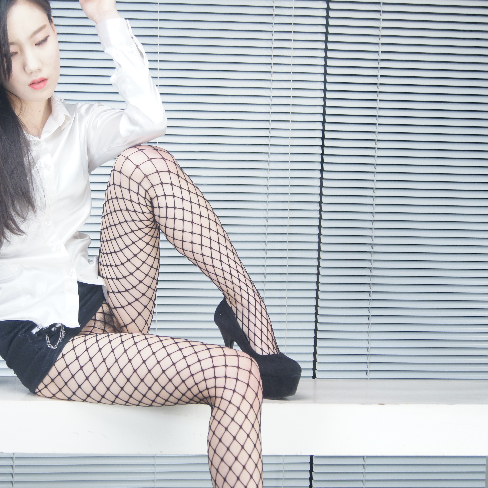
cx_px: 201
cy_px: 246
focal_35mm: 68
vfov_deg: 25.5
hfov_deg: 25.5
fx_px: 1079
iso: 800
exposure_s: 1/160
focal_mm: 35
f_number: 5
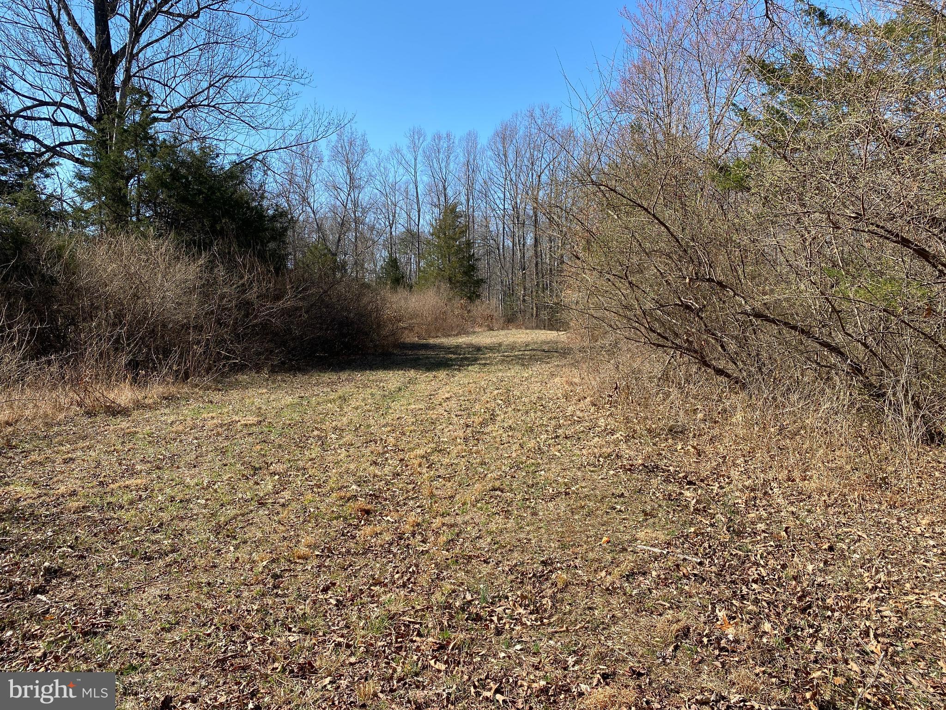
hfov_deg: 67.3
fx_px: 711
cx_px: 473
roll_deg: +0.3
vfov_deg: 53.1
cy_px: 355
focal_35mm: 26
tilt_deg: -1.1
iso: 32
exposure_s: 1/1484
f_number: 1.8
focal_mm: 4.25
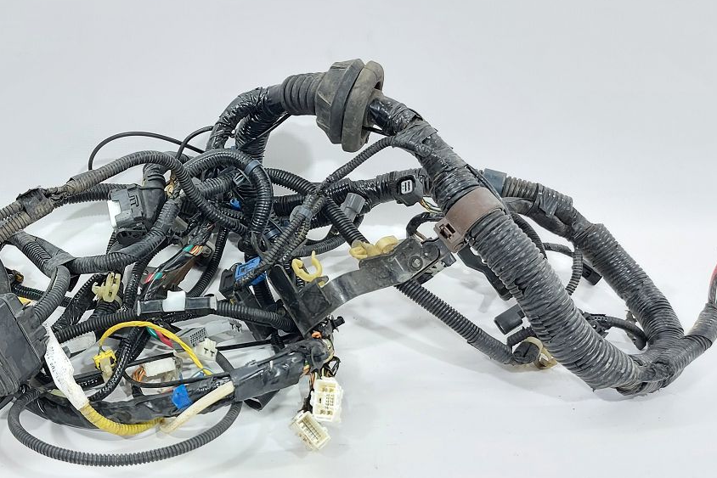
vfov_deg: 32.6
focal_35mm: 41
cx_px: 208
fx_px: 817
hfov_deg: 46.2
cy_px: 239
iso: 160
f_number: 1.8
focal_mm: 5.23
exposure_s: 1/50
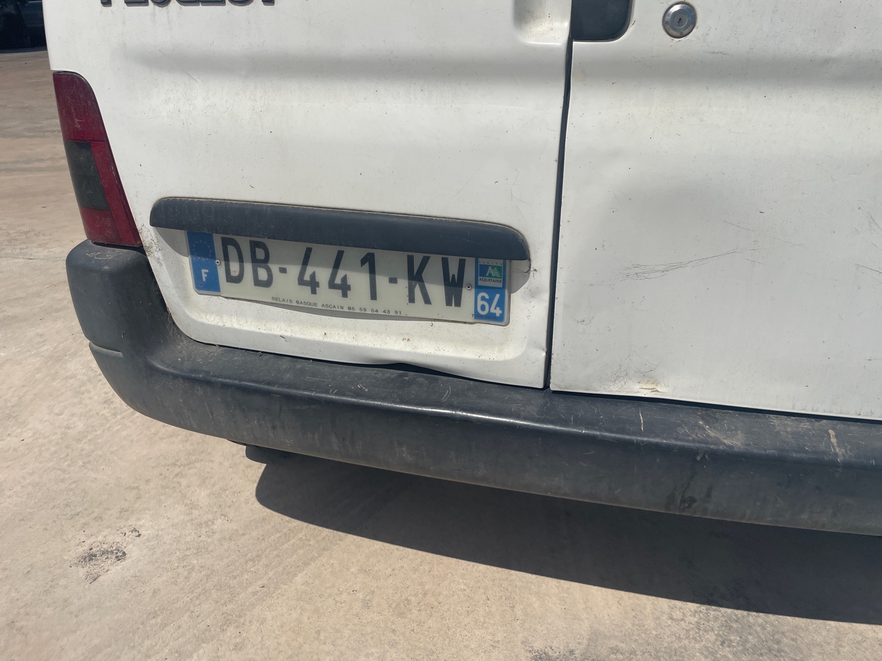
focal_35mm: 26
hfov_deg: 67.3
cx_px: 441
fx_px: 662
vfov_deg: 53.1
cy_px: 330
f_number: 1.6
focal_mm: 4.2
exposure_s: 1/9804
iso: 32
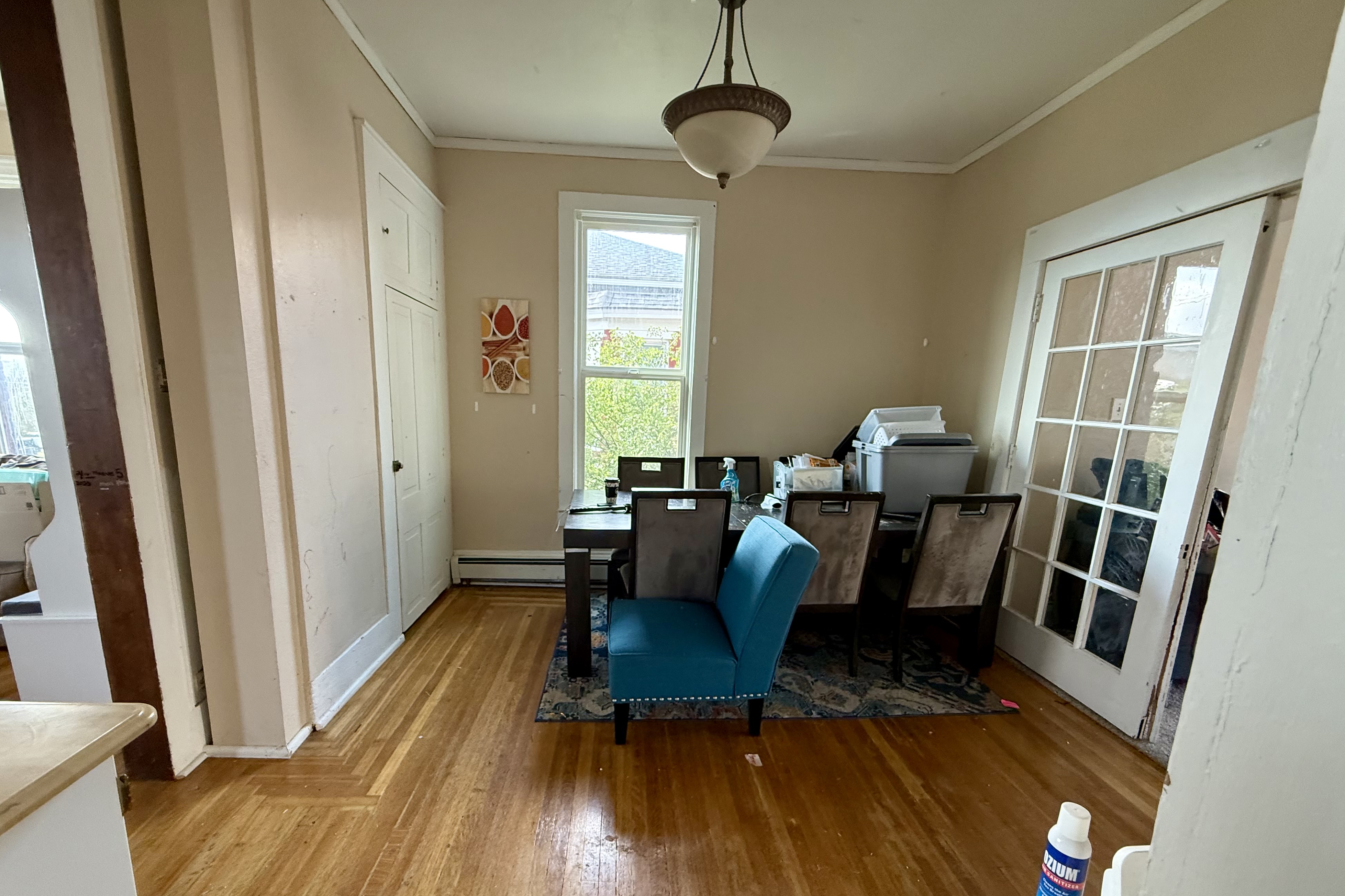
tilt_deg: -10.2
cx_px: 660
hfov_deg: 100.4
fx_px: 560
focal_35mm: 15
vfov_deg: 77.0
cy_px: 504
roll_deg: -1.2
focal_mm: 2.22
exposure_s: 1/83
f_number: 2.2
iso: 320
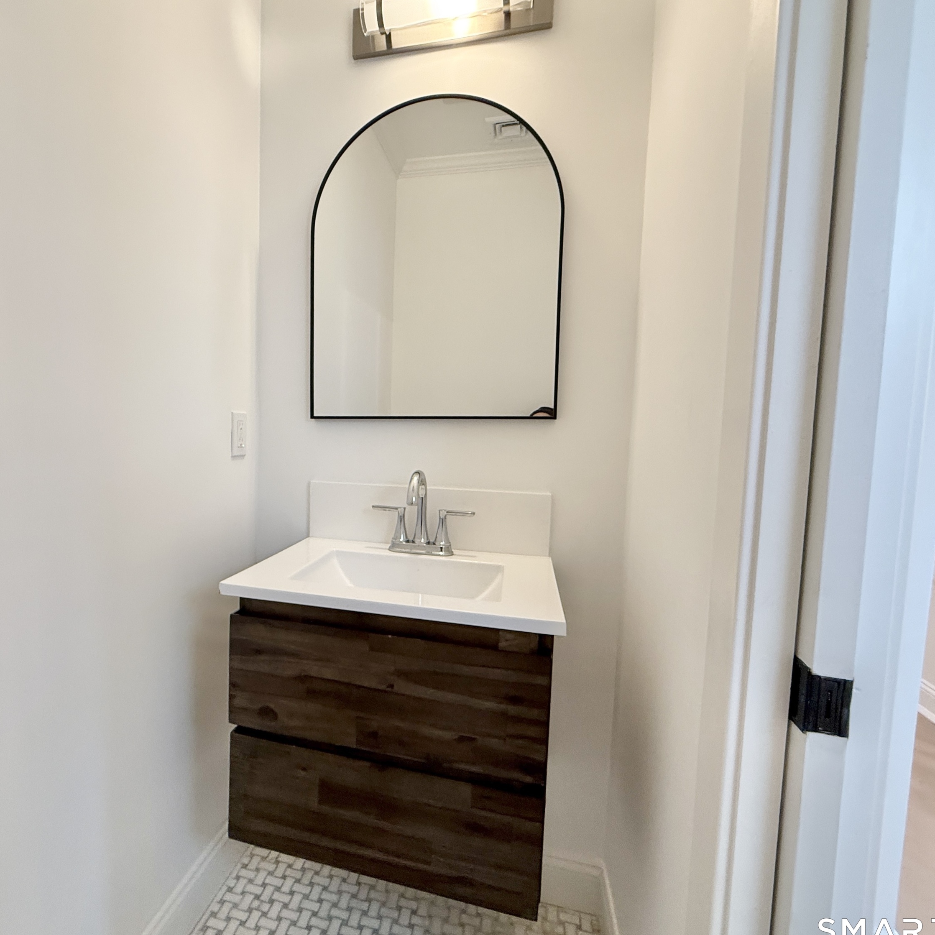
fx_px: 520
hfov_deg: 82.8
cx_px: 366
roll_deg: +0.5
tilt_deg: -4.5
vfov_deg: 84.0
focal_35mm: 17
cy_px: 470
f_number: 2.2
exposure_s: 1/60
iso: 200
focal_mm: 2.22
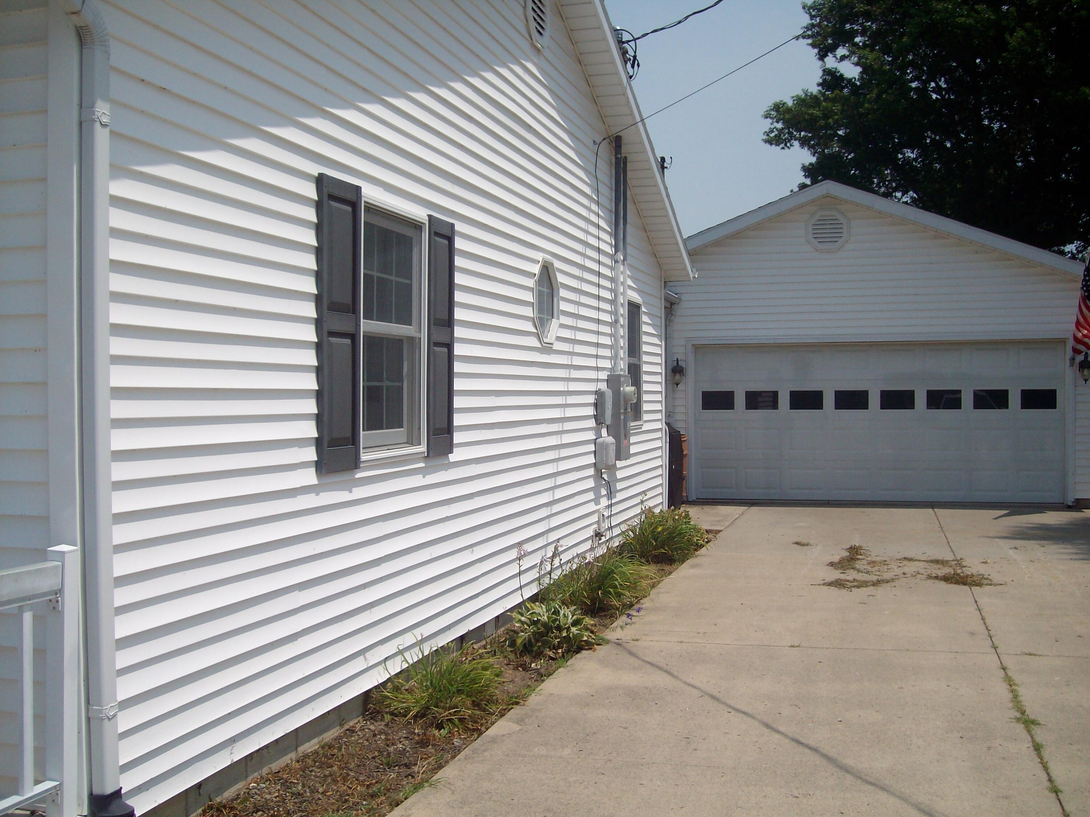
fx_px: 1102
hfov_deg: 52.6
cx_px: 545
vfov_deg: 40.7
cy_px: 408
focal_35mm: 35
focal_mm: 5.8
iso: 80
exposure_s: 1/449
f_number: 7.2
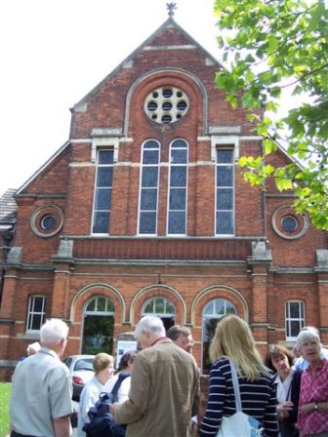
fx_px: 480
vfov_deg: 49.0
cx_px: 164
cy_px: 218
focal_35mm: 38
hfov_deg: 37.7
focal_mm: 8
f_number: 2.8
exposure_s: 1/500
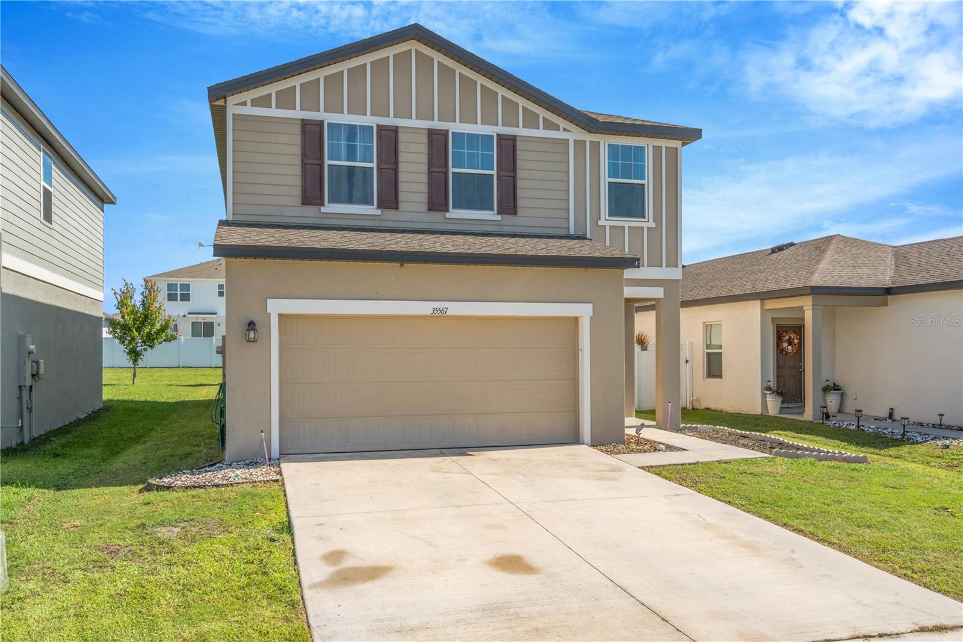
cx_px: 482
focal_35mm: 29
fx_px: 776
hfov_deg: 63.7
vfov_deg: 44.9
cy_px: 321
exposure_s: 1/90
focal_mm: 29
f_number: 16
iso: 100
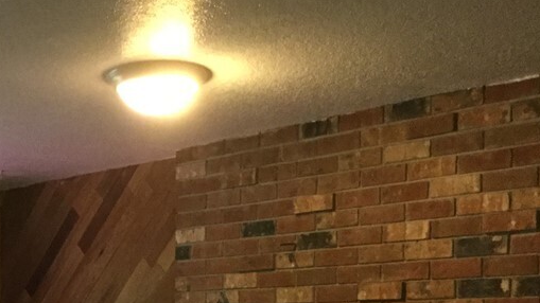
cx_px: 94
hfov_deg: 30.1
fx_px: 973
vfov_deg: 16.9
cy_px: 367
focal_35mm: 68
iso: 200
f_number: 2.4
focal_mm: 3.3
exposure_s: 1/15
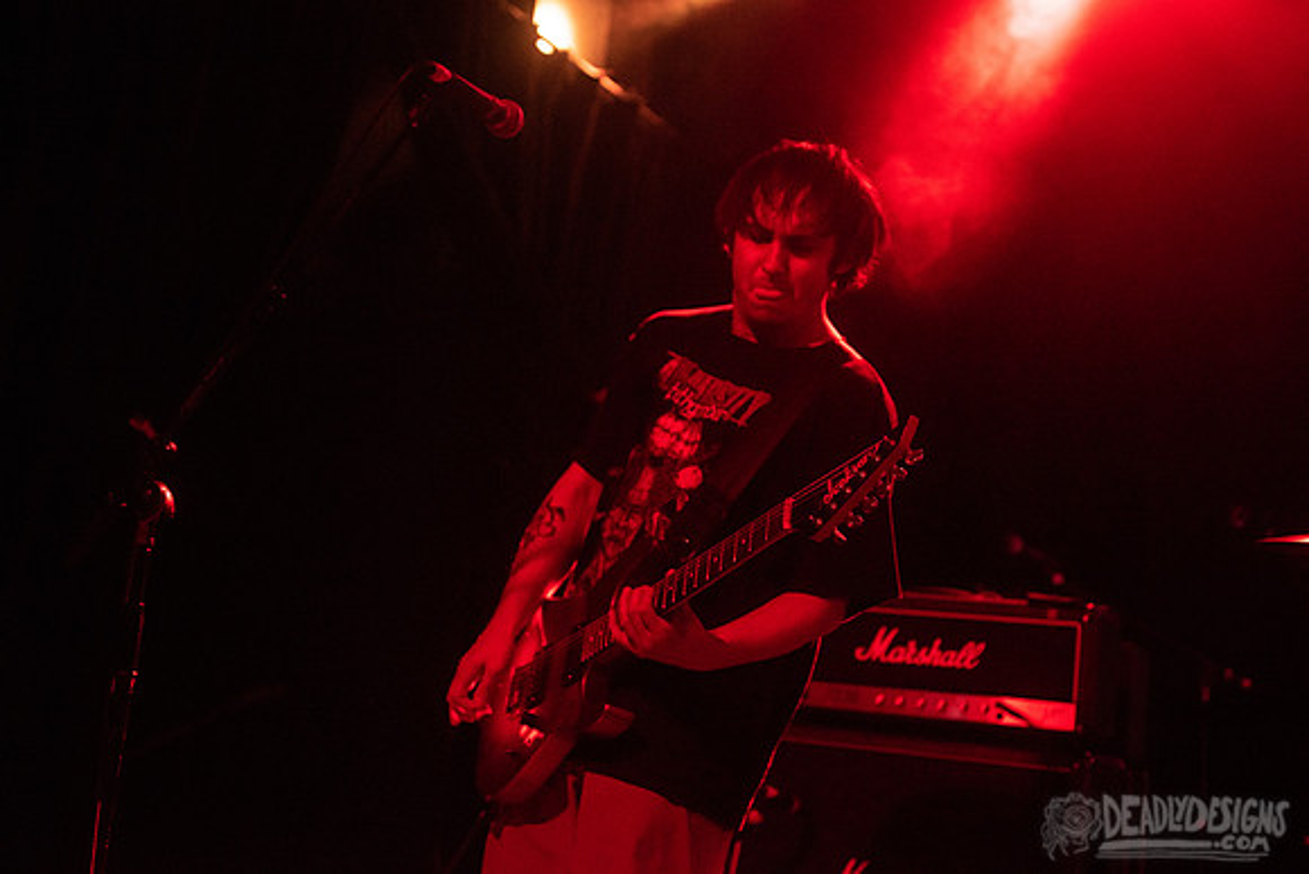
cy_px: 437
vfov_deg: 26.0
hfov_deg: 38.2
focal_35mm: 52
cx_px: 654
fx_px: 1891
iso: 3200
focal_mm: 52
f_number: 3.2
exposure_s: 1/250
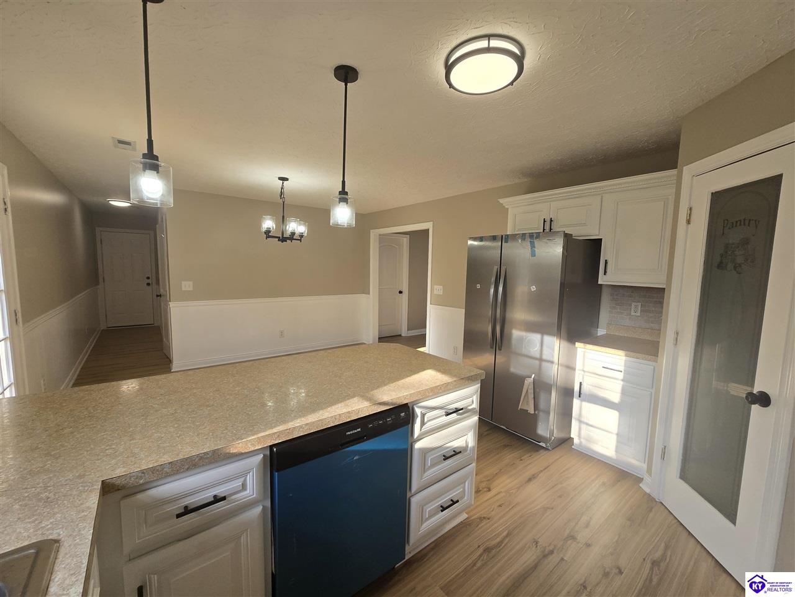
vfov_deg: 89.9
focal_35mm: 13
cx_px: 398
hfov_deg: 106.2
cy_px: 298
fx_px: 299
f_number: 2.2
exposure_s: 1/193
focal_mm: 2.2
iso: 50
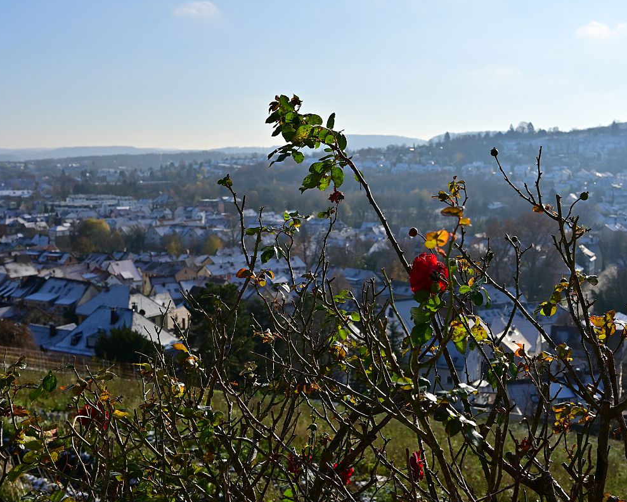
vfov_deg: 36.5
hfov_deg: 44.8
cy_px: 252
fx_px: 761
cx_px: 330
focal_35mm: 41
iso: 100
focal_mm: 24
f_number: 6.3
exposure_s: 1/1000
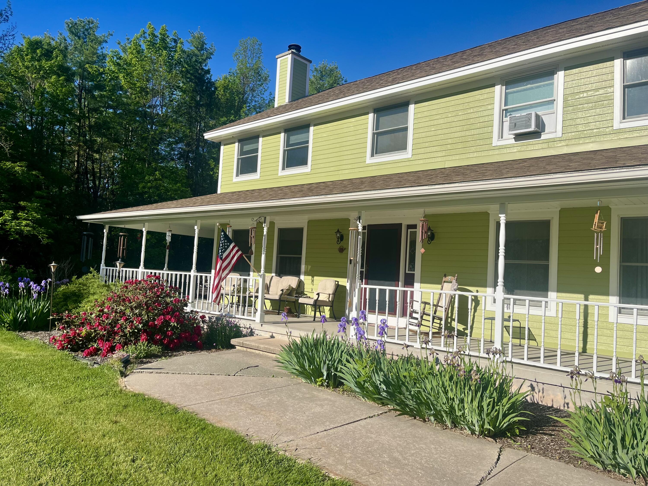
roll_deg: -3.0
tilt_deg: +3.7
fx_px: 487
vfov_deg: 53.1
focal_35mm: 26
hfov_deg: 67.3
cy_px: 243
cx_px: 324
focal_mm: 5.1
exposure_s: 1/4016
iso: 50
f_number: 1.6
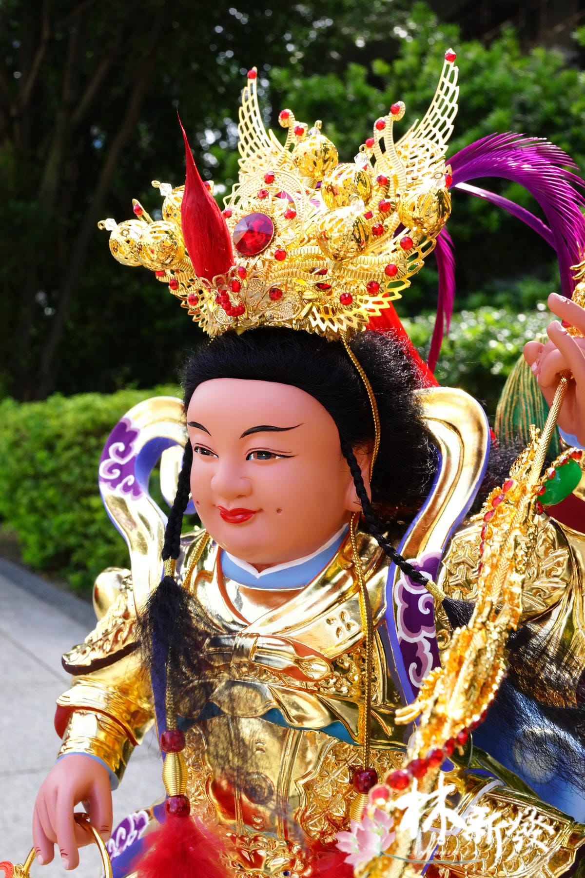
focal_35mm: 35
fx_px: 853
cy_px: 439
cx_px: 292
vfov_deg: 54.4
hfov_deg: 37.9
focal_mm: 35
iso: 1600
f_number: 14
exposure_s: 1/160
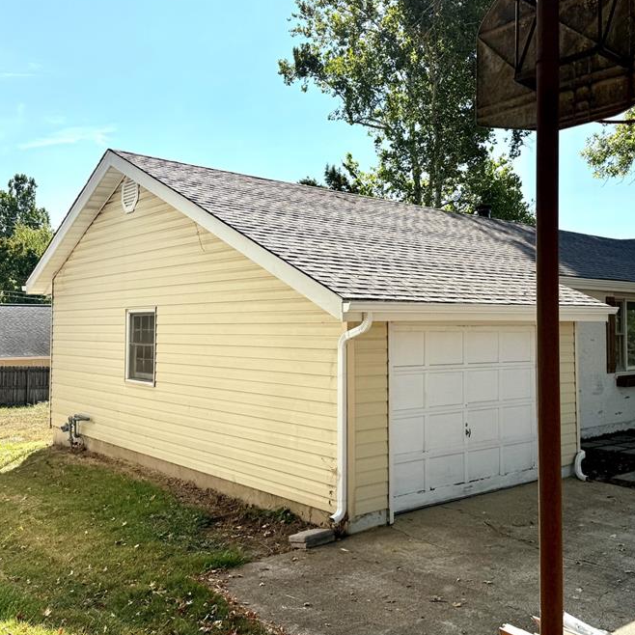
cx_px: 383
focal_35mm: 33
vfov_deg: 49.7
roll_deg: -0.1
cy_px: 294
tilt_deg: +2.9
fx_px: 685
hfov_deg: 49.4
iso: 80
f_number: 1.78
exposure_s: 1/5714
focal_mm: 6.76
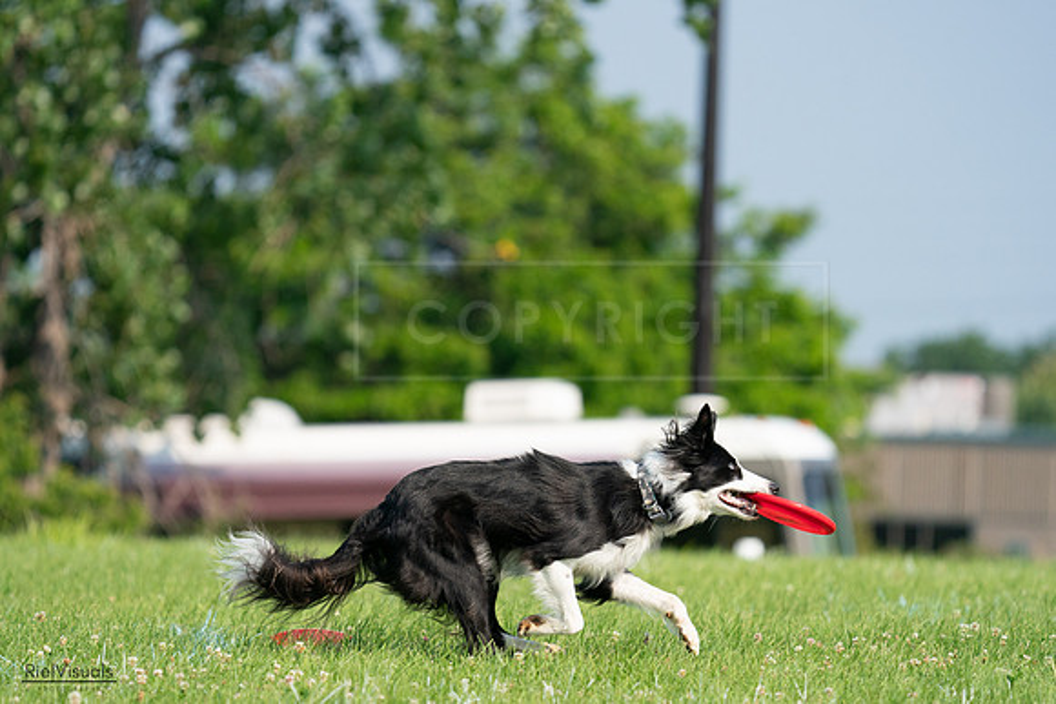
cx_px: 528
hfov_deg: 5.7
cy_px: 352
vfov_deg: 3.8
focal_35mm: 359
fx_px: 10533
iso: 1250
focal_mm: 359
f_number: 6.3
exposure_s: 1/4000
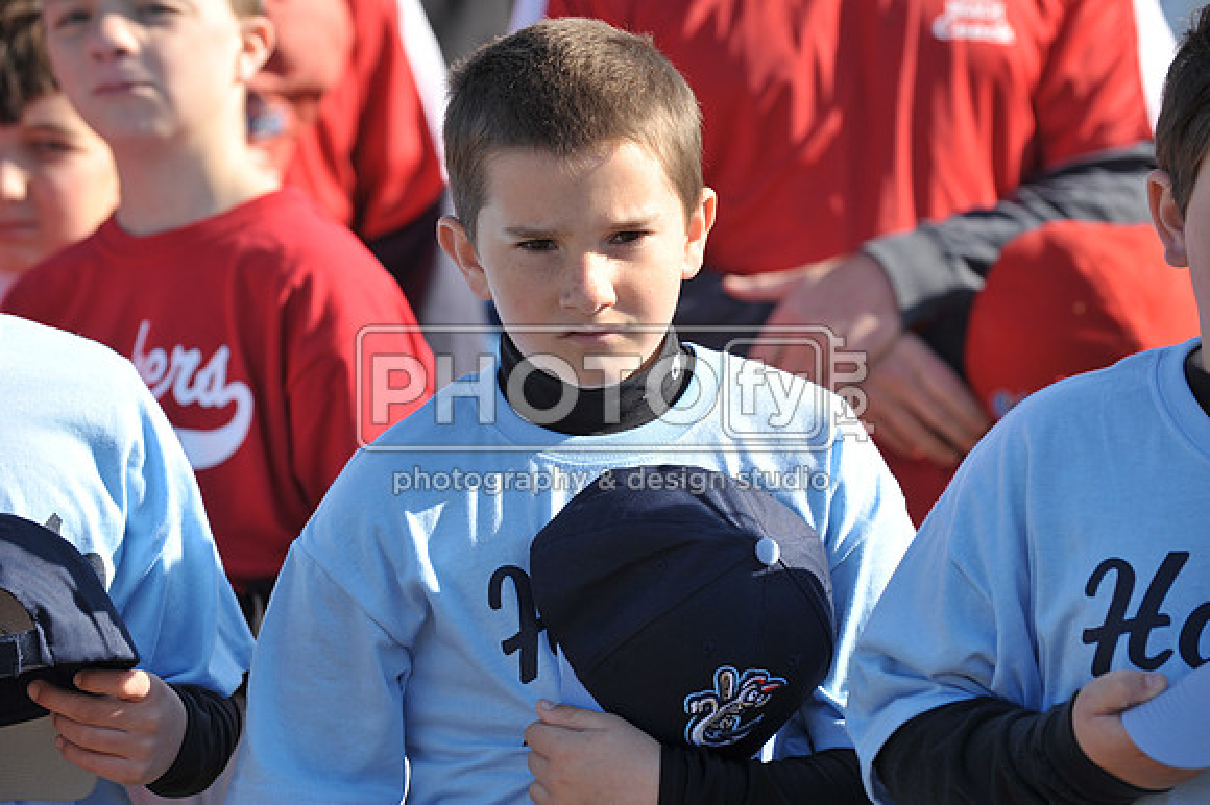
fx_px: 6718
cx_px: 605
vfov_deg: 6.9
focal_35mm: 200
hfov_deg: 10.3
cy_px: 402
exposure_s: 1/640
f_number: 7.1
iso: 400
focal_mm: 200
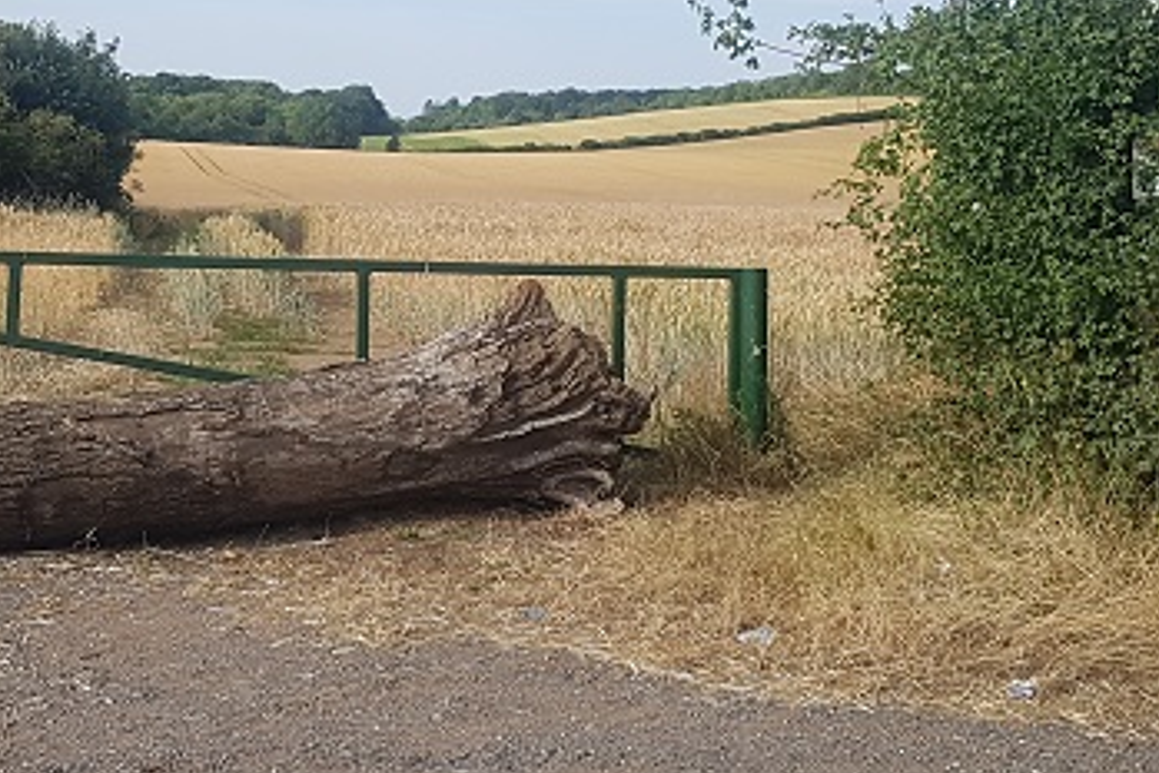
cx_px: 548
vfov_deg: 42.3
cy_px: 328
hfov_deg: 60.2
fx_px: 998
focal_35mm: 31
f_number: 1.7
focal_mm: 4.2
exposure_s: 1/2256
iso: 50
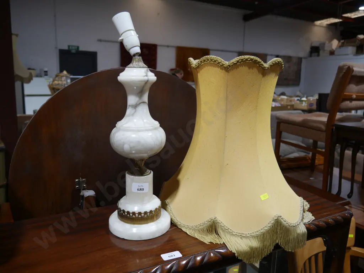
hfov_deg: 63.4
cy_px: 136
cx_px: 182
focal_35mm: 28
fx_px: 295
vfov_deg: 49.8
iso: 200
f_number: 3.5
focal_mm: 14
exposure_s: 1/80
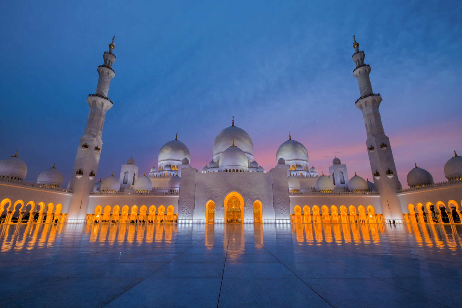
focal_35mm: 15
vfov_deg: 77.3
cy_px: 154
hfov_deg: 100.4
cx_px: 231
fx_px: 192
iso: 200
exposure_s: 1
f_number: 16
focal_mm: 10
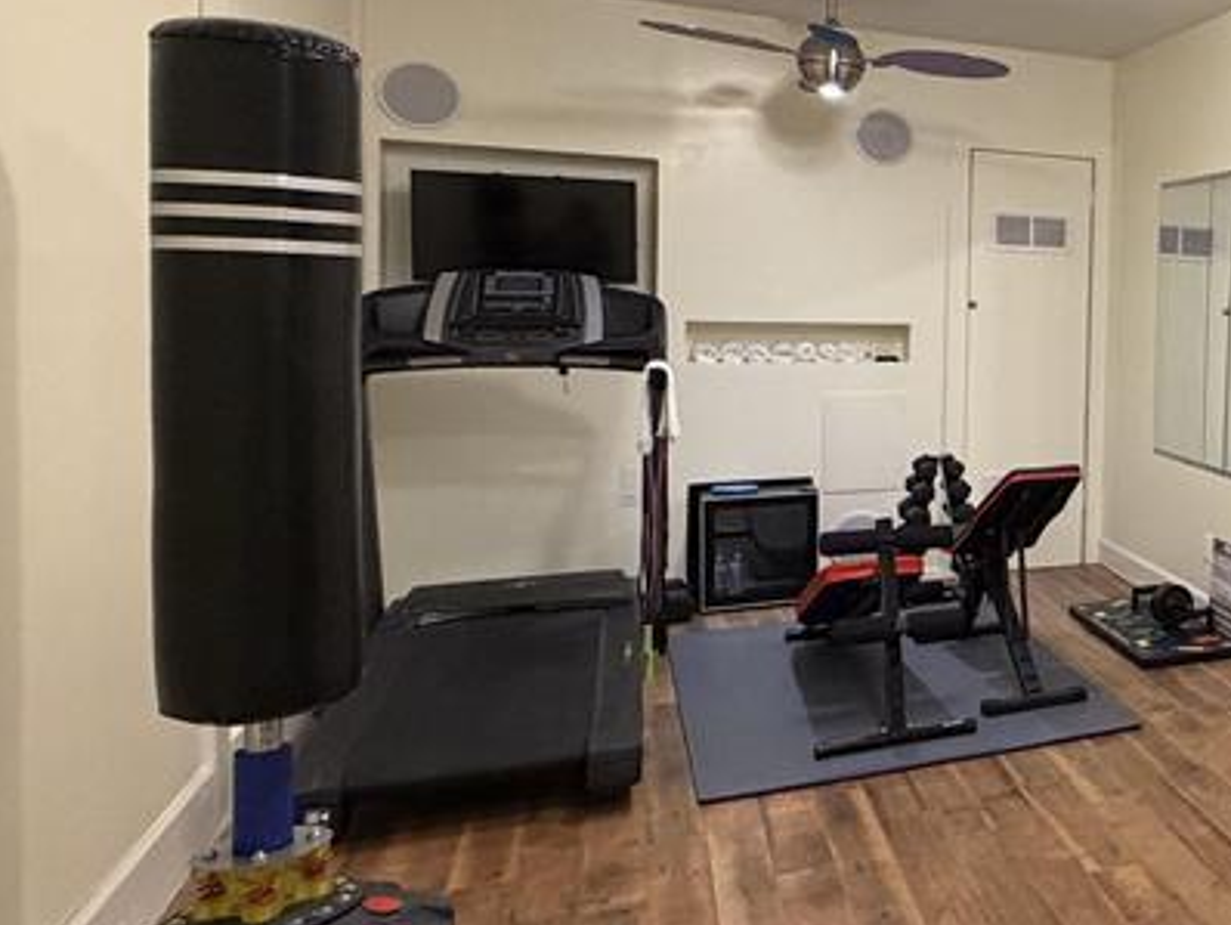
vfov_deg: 39.4
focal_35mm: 36
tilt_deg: -1.4
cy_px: 340
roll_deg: -1.4
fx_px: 1281
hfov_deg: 38.8
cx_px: 1451
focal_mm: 2.22
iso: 400
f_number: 2.2
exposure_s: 1/60
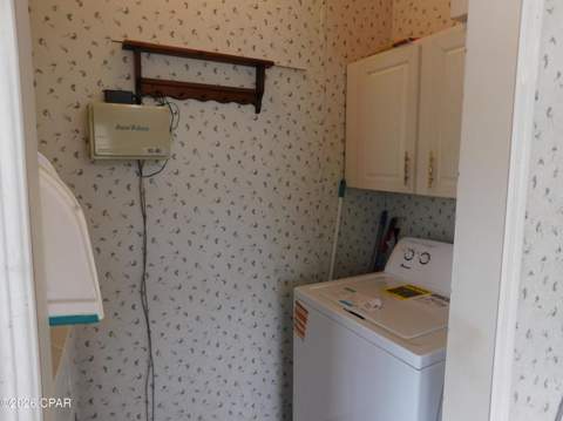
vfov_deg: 58.8
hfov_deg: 74.0
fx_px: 374
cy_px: 210
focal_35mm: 23
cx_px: 282
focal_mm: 4
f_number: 3
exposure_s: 1/50
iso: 125
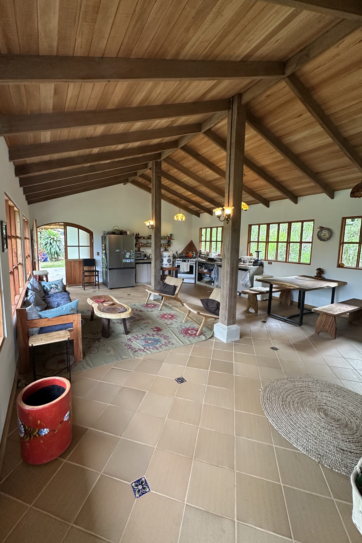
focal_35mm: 15
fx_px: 226
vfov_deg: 100.4
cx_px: 165
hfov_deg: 77.2
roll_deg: -1.3
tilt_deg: -7.6
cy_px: 269
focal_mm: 2.22
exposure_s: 1/60
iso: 400
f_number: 2.2
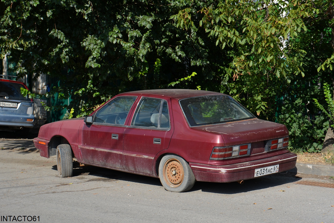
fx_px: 612
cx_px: 167
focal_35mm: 66
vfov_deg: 20.6
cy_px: 112
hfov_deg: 30.5
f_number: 8
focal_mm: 44
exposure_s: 1/250
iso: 140
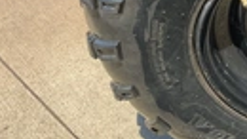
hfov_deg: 19.8
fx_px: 635
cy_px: -2
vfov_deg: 12.3
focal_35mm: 97
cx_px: 342
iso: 25
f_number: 1.8
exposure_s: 1/509
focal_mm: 3
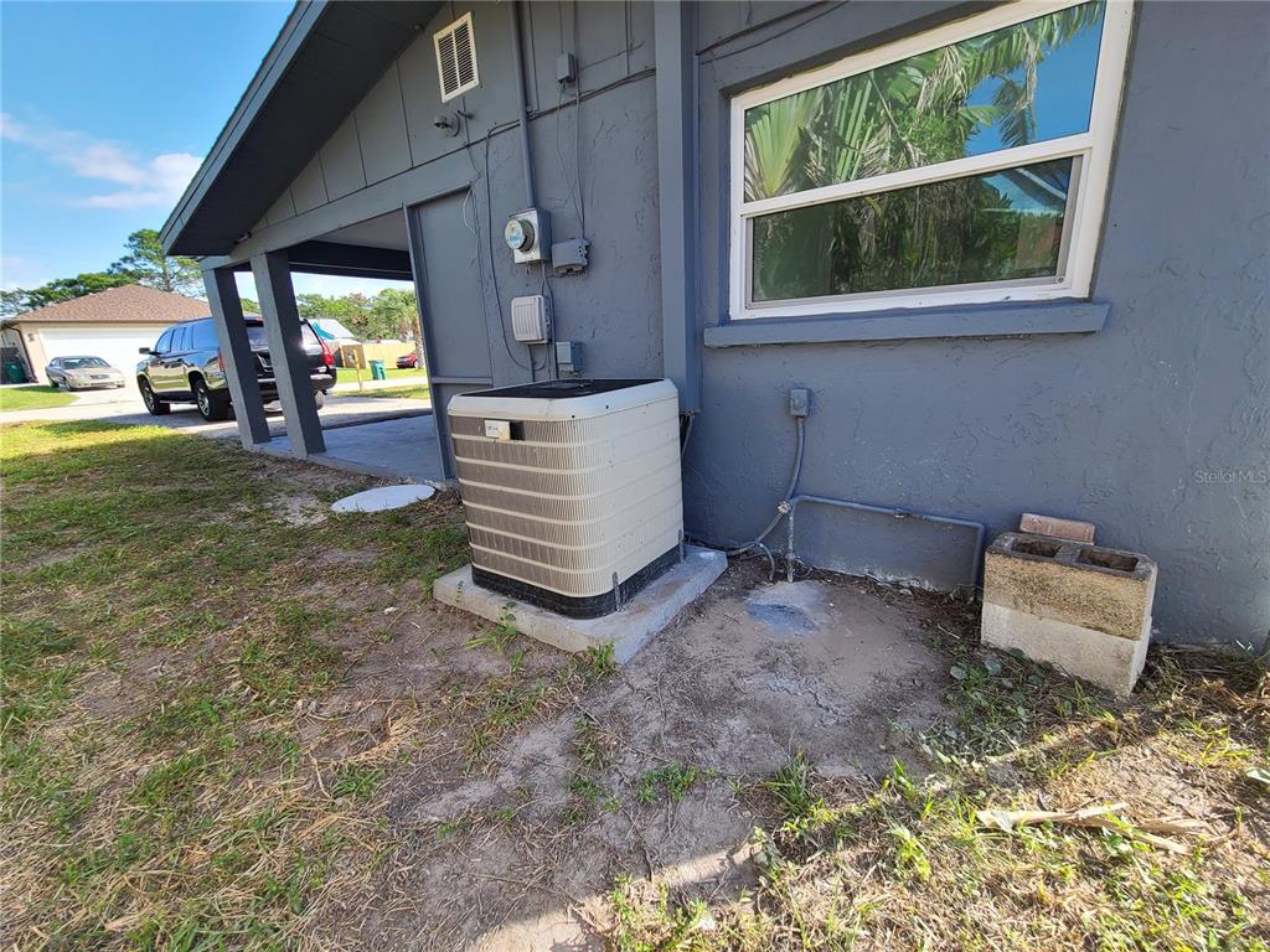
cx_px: 635
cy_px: 476
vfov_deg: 89.9
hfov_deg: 106.2
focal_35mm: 13
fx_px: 477
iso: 64
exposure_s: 1/393
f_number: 2.2
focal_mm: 2.2
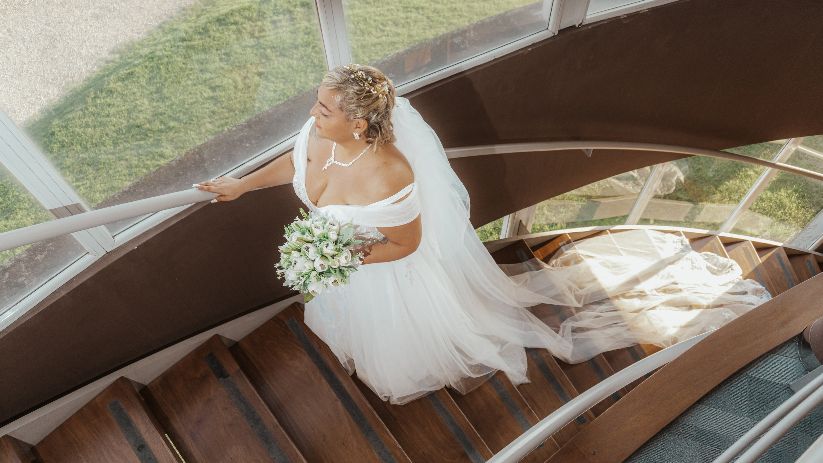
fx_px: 549
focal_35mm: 25
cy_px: 232
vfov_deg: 45.8
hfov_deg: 73.7
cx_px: 412
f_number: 3.5
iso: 640
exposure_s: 1/250
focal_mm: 16
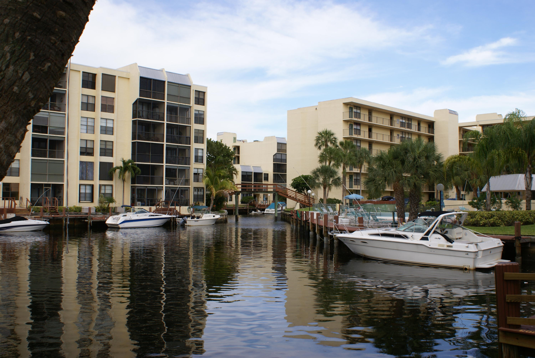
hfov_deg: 53.1
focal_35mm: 36
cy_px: 179
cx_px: 268
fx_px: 536
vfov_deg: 37.0
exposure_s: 1/100
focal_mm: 24
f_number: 10
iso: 100
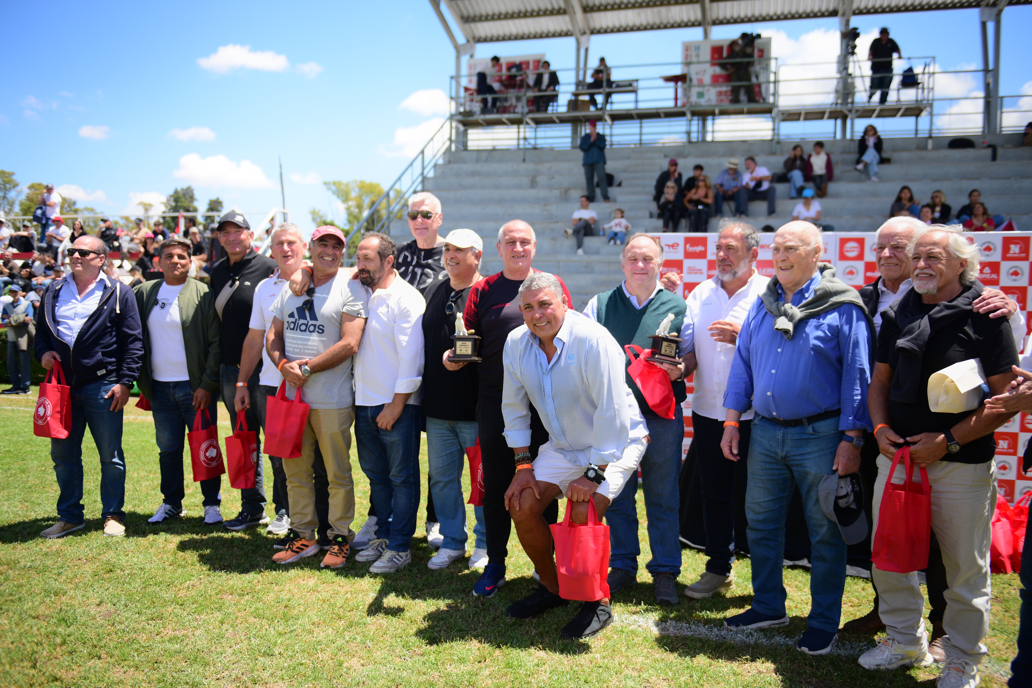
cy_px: 344
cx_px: 516
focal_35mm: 31
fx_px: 889
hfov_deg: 60.3
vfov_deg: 42.3
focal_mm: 31
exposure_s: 1/3200
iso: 320
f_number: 2.8
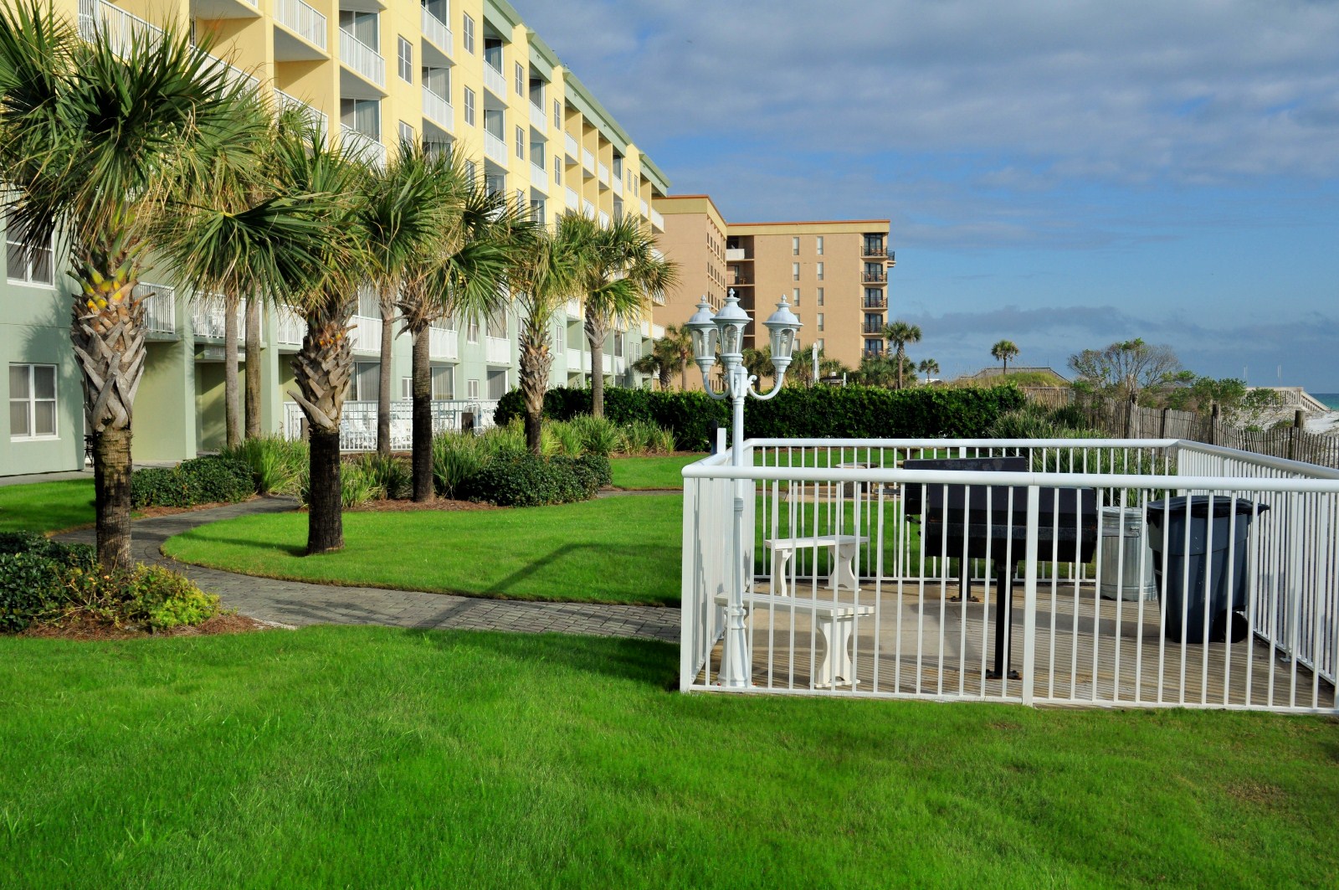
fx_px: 1449
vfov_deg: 34.1
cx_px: 670
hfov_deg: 49.6
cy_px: 445
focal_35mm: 39
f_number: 10
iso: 200
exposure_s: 1/400
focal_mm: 26
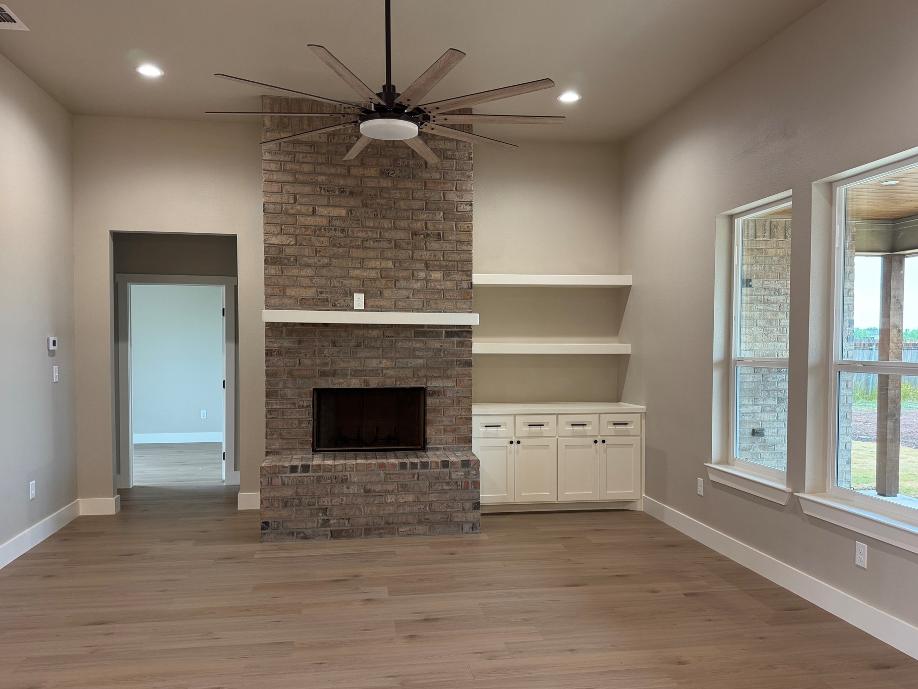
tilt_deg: -2.9
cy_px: 366
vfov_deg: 51.3
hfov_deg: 65.3
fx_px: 716
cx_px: 459
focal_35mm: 27
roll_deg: +0.0
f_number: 1.78
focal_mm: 6.76
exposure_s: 1/60
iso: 160
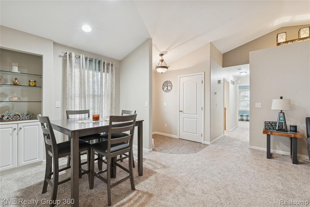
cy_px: 104
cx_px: 155
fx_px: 129
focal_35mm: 15
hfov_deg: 100.4
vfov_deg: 77.3
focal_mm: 15
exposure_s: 1/6
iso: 400
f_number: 8
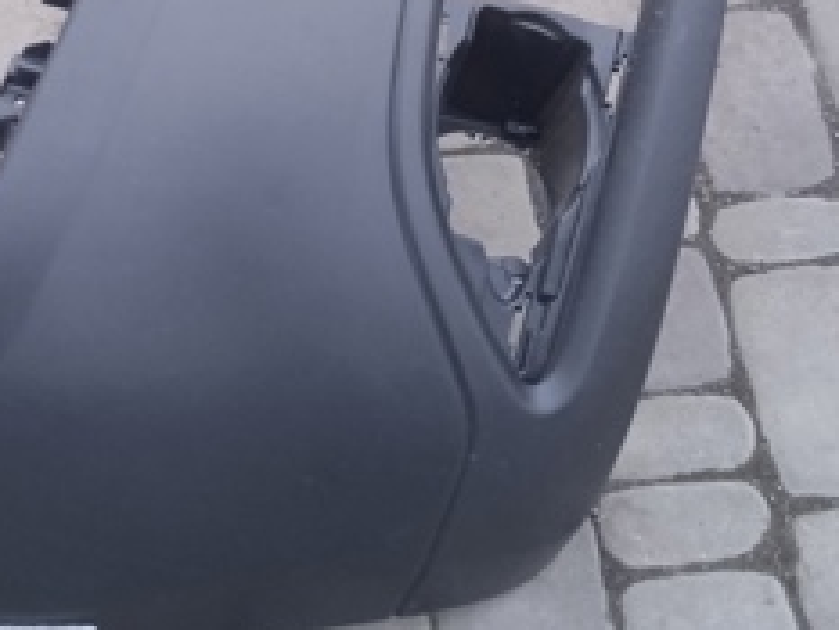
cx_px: 266
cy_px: -162
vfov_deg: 18.0
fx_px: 1867
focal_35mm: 77
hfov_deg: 25.2
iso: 712
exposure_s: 1/25
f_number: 2.2
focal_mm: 3.43
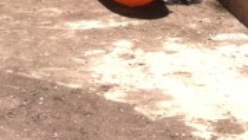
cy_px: -180
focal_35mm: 136
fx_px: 895
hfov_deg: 15.6
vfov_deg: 8.3
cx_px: 21
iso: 80
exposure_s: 1/577
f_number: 2.8
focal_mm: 3.85
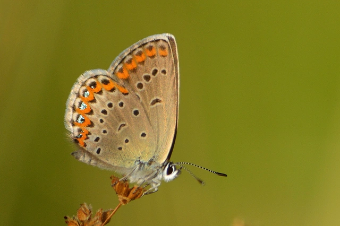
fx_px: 2407
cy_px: 113
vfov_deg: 5.4
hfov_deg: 8.1
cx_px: 170
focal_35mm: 255
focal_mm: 170
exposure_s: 1/2000
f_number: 5.6
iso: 280
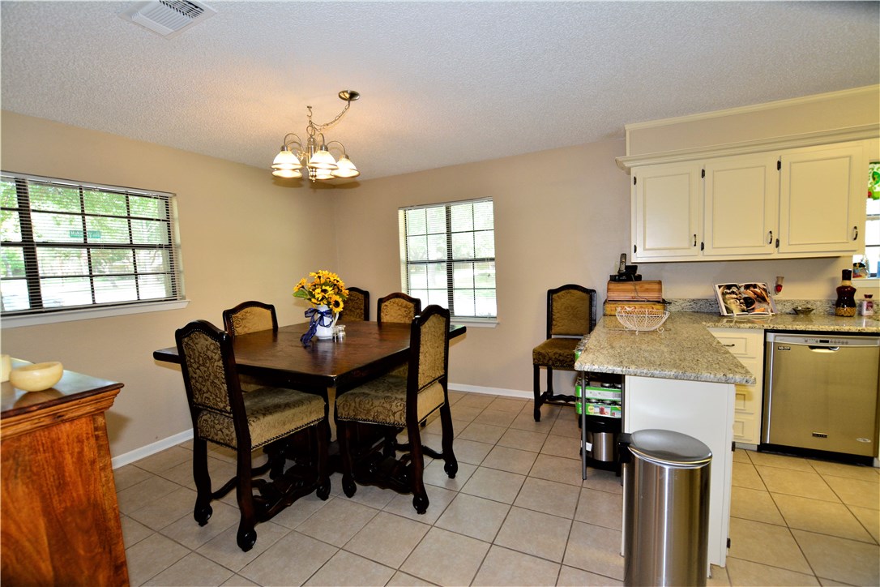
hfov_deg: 100.4
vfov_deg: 77.3
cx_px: 440
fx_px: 367
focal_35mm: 15
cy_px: 294
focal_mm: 10
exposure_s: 1/60
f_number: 5
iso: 800
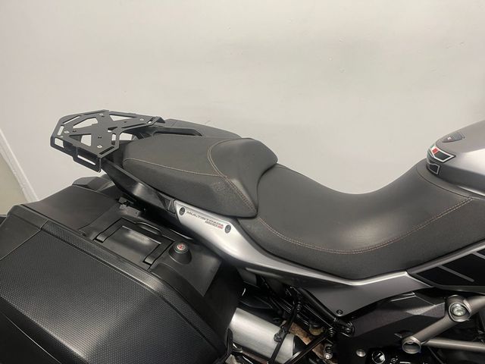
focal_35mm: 26
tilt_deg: -35.4
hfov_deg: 67.3
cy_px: 182
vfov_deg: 53.1
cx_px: 242
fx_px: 364
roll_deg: +7.8
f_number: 1.6
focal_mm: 5.1
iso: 100
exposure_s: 1/50
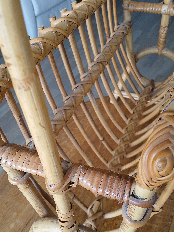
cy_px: 122
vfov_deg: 53.9
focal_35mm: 34
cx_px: 80
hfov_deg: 41.8
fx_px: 228
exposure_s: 1/50
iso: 100
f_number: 1.8
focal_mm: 3.98
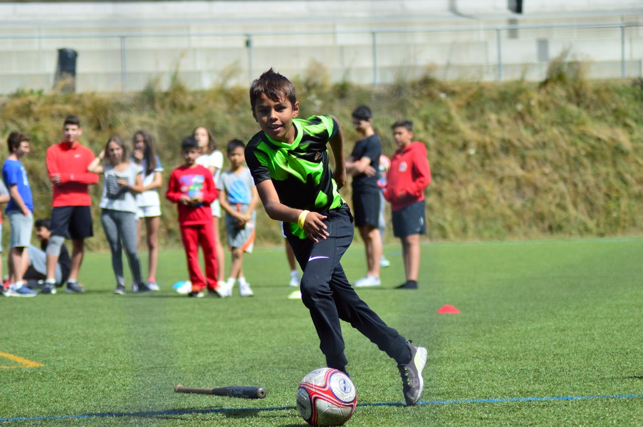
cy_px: 214
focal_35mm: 188
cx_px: 322
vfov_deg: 7.3
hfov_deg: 11.0
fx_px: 3346
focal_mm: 125
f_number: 4.2
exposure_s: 1/2500
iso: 400
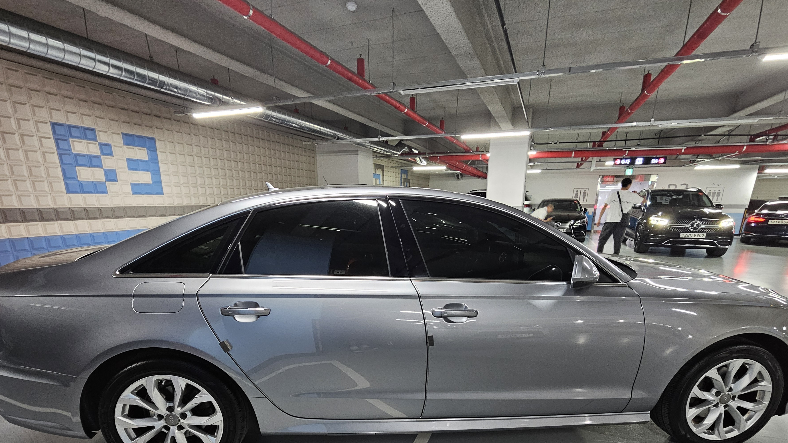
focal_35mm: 16
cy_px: 304
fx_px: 334
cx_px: 401
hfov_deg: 99.4
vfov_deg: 64.9
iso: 400
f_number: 2.2
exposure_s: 1/60
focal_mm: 2.2
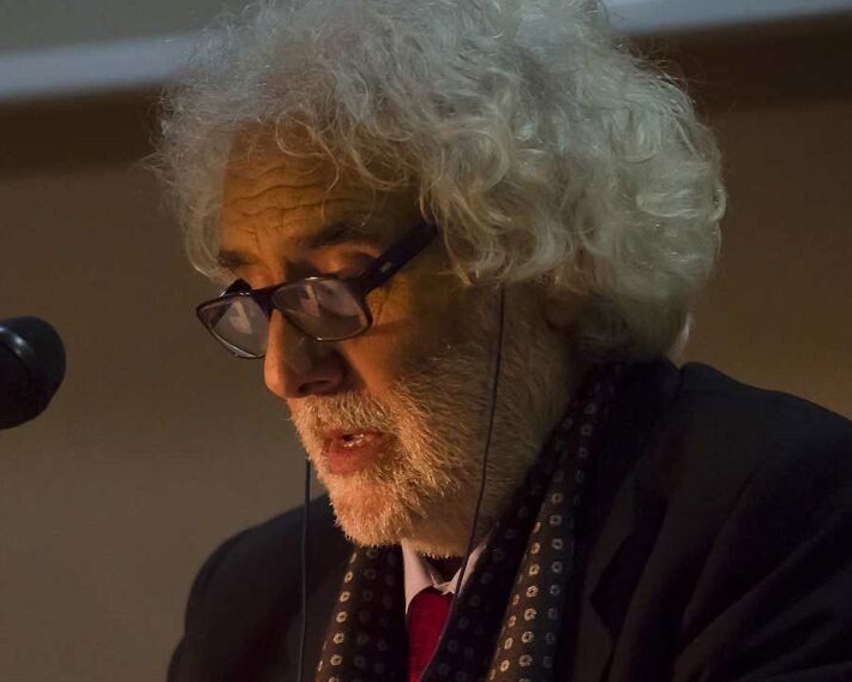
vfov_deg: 6.0
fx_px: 6506
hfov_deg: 7.5
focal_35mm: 258
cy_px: 562
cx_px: -2
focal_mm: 122
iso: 3200
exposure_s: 1/250
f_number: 3.2
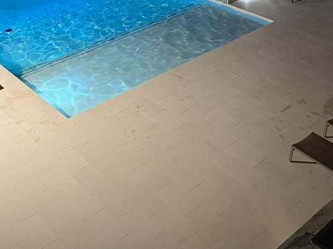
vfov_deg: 27.9
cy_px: 48
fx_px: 490
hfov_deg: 37.4
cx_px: 133
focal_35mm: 51
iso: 640
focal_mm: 6.76
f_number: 1.78
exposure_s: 1/60
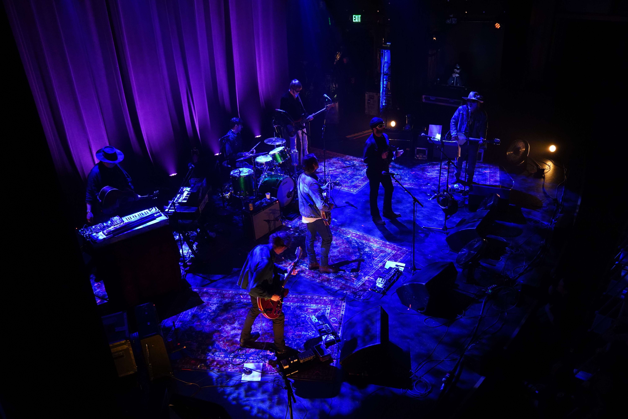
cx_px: 314
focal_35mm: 29
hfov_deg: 63.7
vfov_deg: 45.0
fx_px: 506
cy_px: 210
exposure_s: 1/60
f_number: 4
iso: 6400
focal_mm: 29
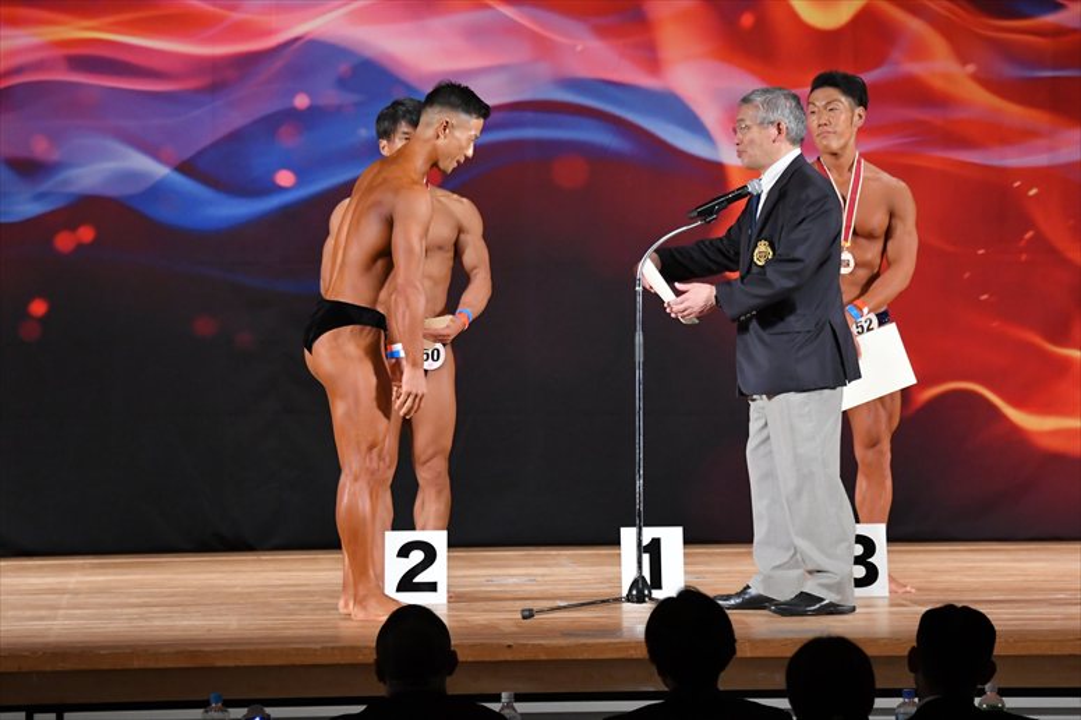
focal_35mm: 202
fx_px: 6063
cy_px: 360
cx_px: 540
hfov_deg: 10.2
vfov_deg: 6.8
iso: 4000
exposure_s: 1/400
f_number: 5.6
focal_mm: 135
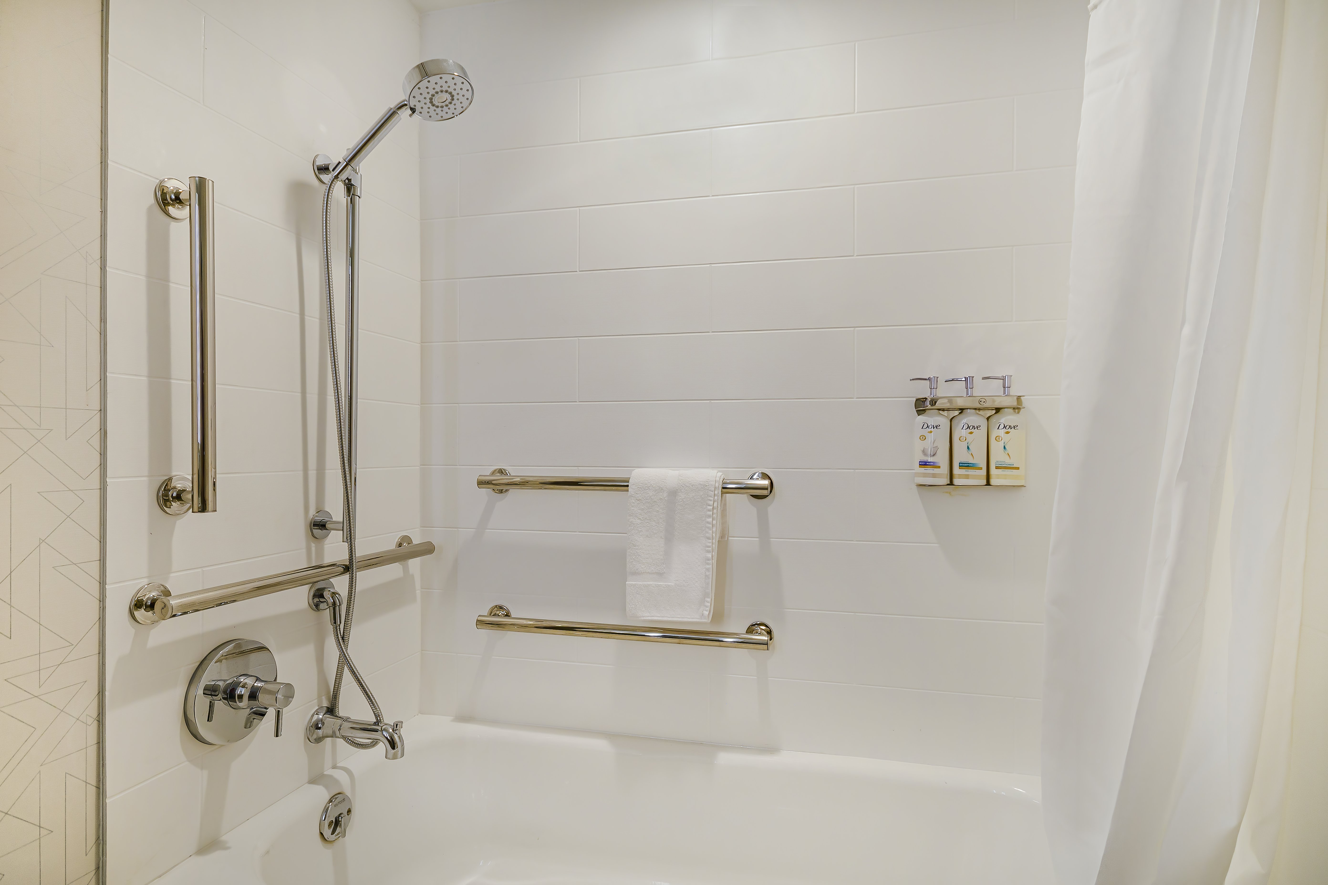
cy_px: 442
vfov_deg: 63.2
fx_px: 719
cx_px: 664
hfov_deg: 85.4
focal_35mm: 20
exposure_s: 1/10
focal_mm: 13
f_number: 9
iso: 320
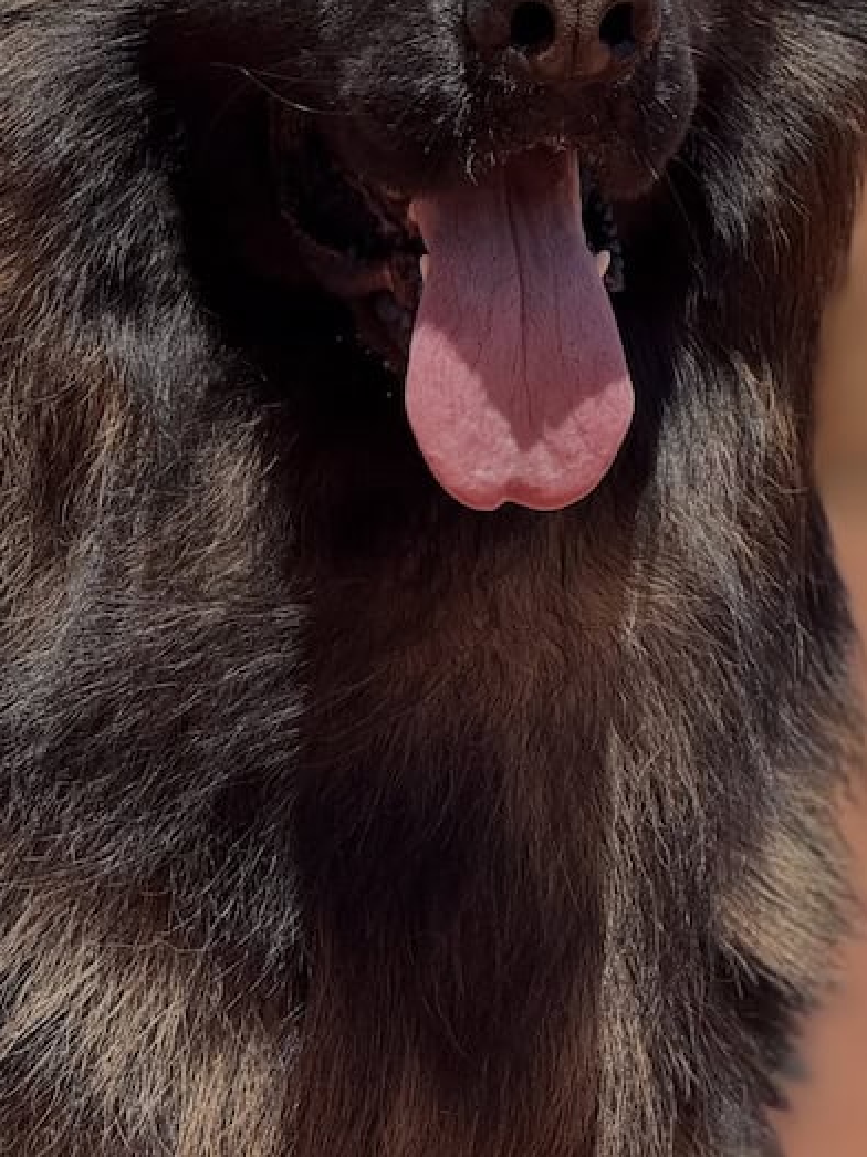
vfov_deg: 8.1
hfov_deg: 6.1
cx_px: 316
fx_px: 8185
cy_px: 216
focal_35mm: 245
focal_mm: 15.7
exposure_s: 1/649
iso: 64
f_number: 2.8
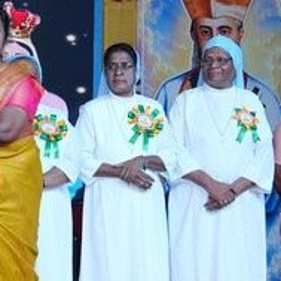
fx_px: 1249
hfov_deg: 12.3
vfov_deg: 12.8
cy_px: 120
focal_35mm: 136
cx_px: -122
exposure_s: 1/160
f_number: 8
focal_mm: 48
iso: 1000
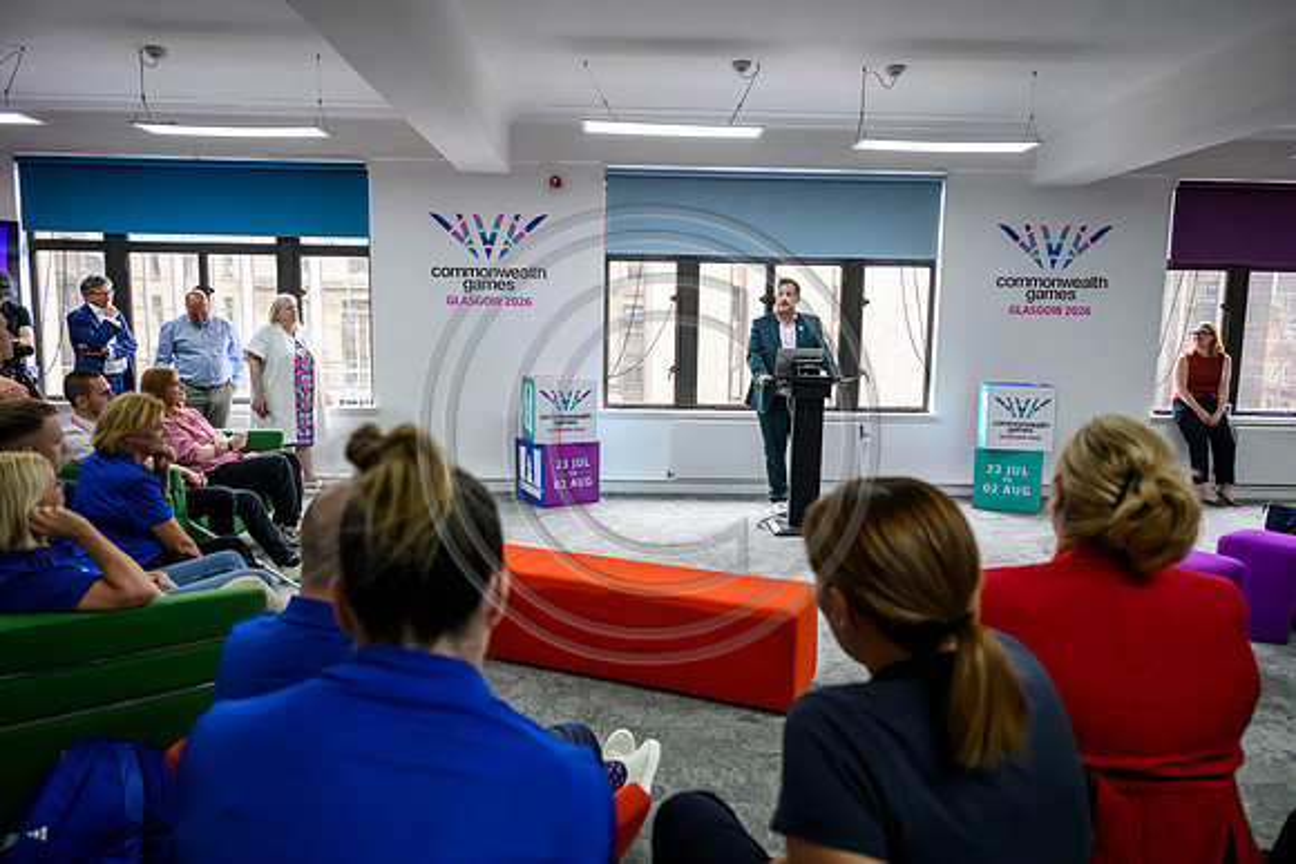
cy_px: 432
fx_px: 864
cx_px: 648
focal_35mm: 24
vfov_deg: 53.2
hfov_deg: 73.7
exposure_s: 1/640
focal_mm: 24
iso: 4000
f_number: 3.5
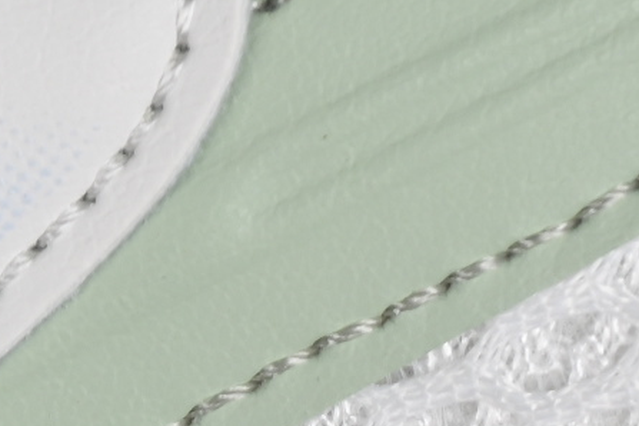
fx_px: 8289
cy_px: 582
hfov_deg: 4.4
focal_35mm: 467
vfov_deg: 2.9
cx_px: -525
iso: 160
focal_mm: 50
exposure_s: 1/80
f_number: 8
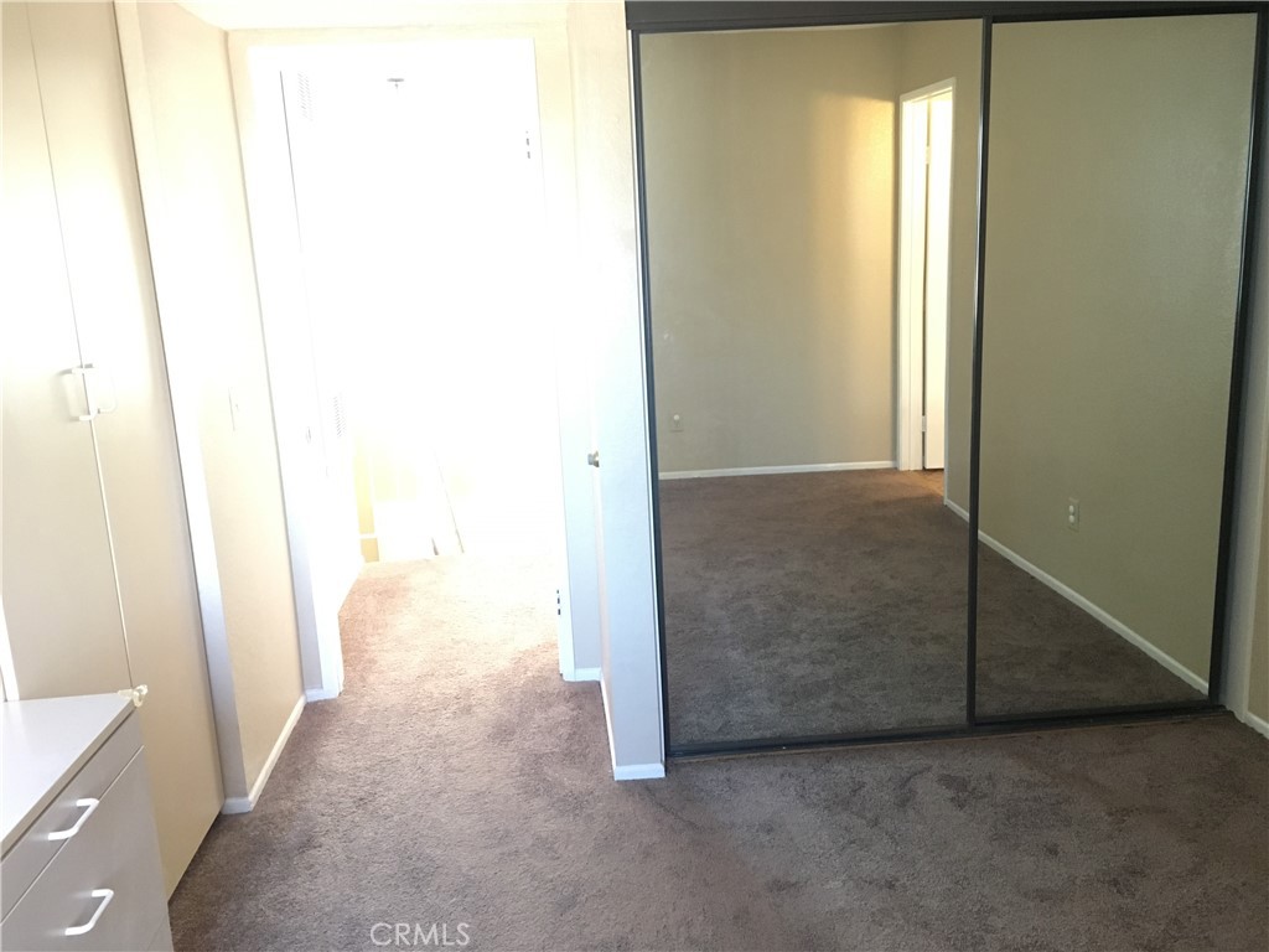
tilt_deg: -12.9
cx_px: 634
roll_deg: +3.1
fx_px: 1063
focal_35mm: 29
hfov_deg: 61.7
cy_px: 476
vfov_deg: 48.2
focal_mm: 4.15
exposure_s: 1/30
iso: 200
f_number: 2.2
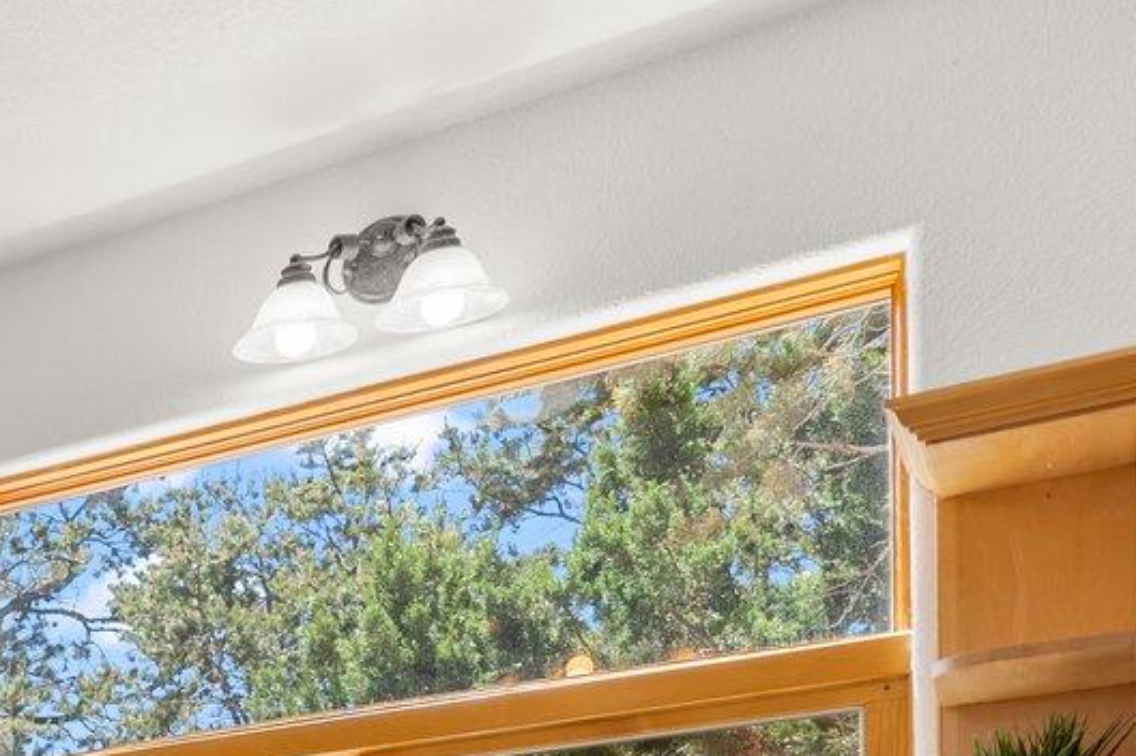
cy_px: 1180
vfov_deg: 18.9
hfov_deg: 23.2
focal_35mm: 62
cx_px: -728
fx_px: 1955
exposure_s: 1/13
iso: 250
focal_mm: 16
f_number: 8
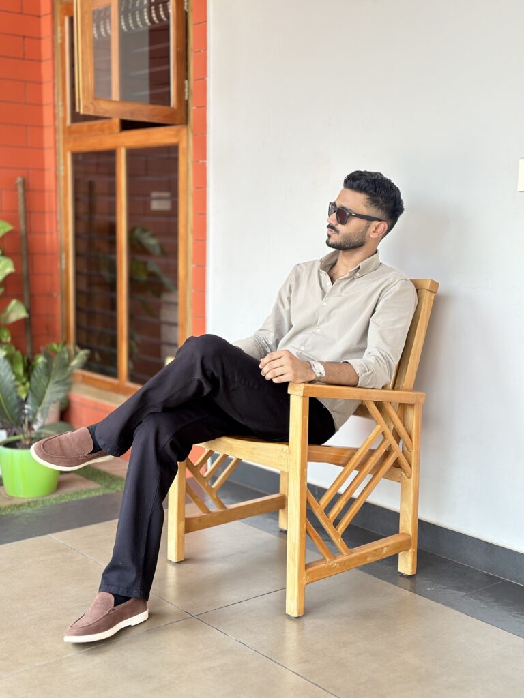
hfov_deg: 30.3
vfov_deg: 39.7
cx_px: 262
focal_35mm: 48
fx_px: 969
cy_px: 349
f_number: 1.78
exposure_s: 1/508
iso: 80
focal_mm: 6.86
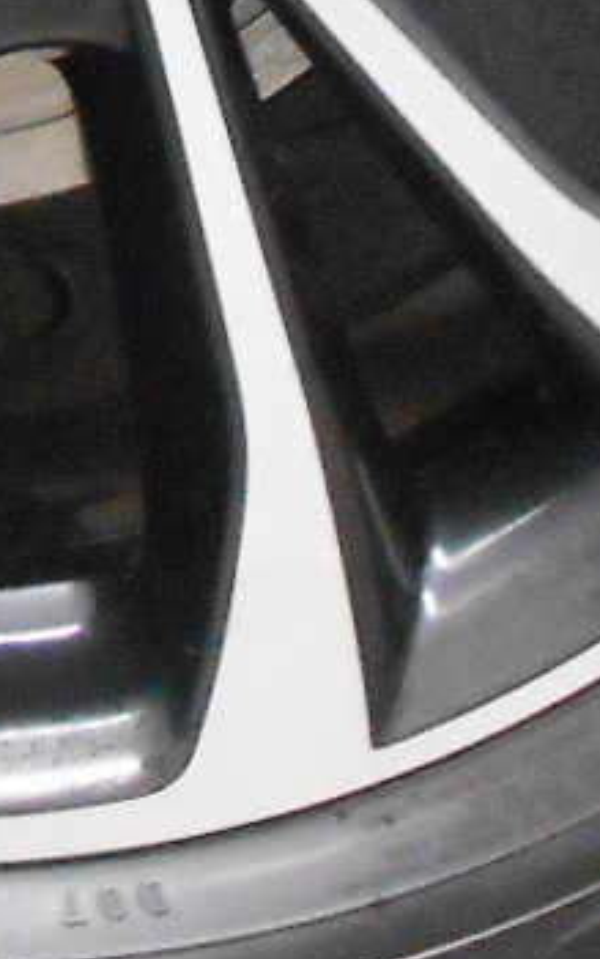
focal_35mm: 126
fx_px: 3294
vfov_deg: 15.5
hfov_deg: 10.0
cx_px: -408
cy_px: -386
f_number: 3.5
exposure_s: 1/13
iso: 800
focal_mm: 4.6
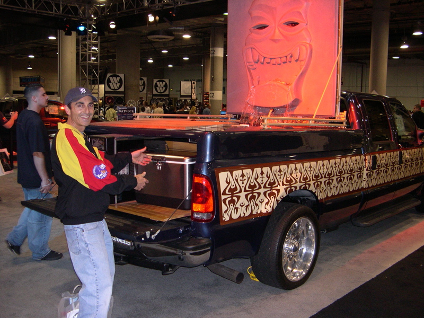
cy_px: 159
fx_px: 465
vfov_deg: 37.7
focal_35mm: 38
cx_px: 212
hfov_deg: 49.0
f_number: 2.8
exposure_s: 1/60
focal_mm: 8
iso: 291
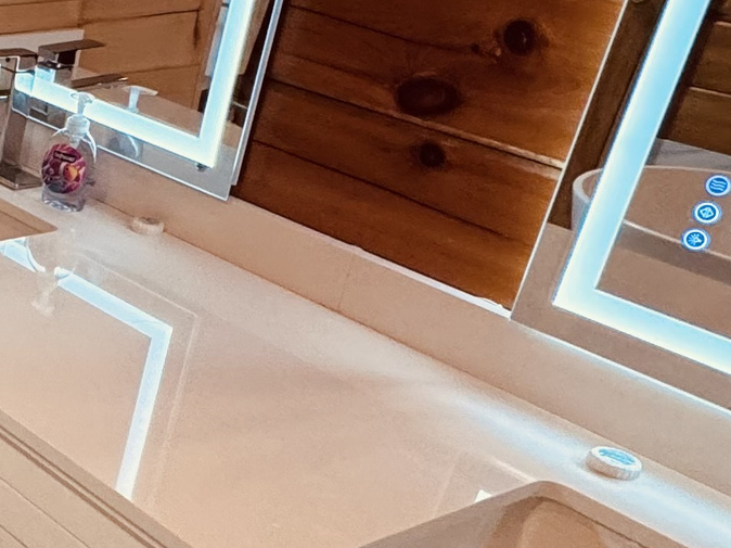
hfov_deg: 25.6
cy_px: 316
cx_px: -329
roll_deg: -1.7
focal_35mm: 59
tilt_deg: -27.1
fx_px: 1245
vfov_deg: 24.8
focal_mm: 2.22
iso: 250
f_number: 2.2
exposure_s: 1/60
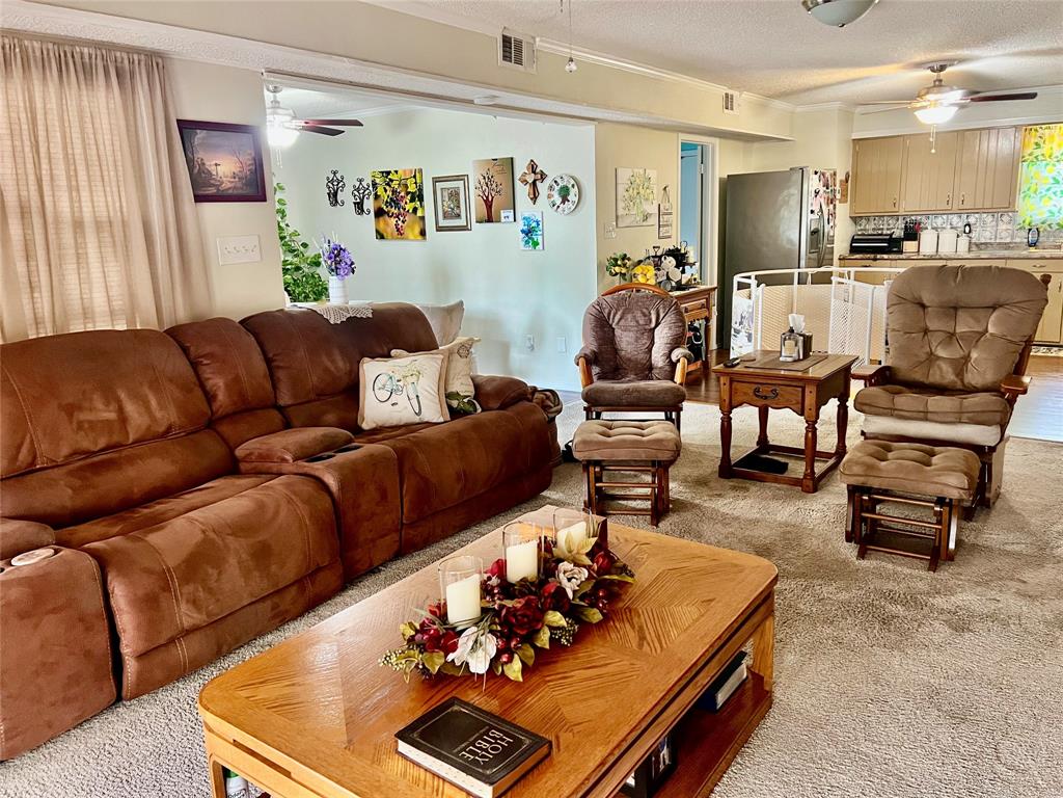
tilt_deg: -12.3
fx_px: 798
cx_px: 532
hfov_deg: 67.3
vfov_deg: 53.1
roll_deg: +1.7
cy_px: 399
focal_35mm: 26
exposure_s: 1/40
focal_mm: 5.7
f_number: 1.5
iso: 400
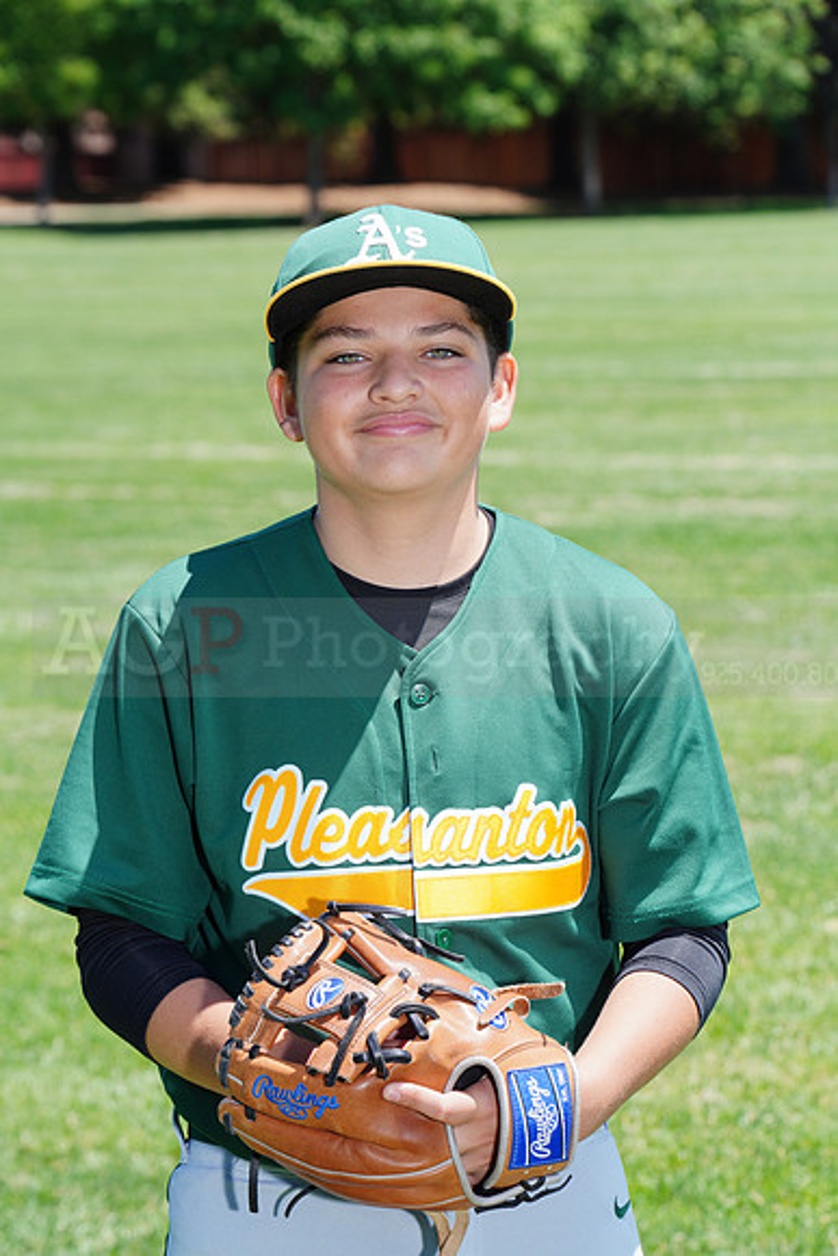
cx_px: 419
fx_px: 5374
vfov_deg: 13.3
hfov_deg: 8.9
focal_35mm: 154
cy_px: 628
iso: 200
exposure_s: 1/200
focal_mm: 154
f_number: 10
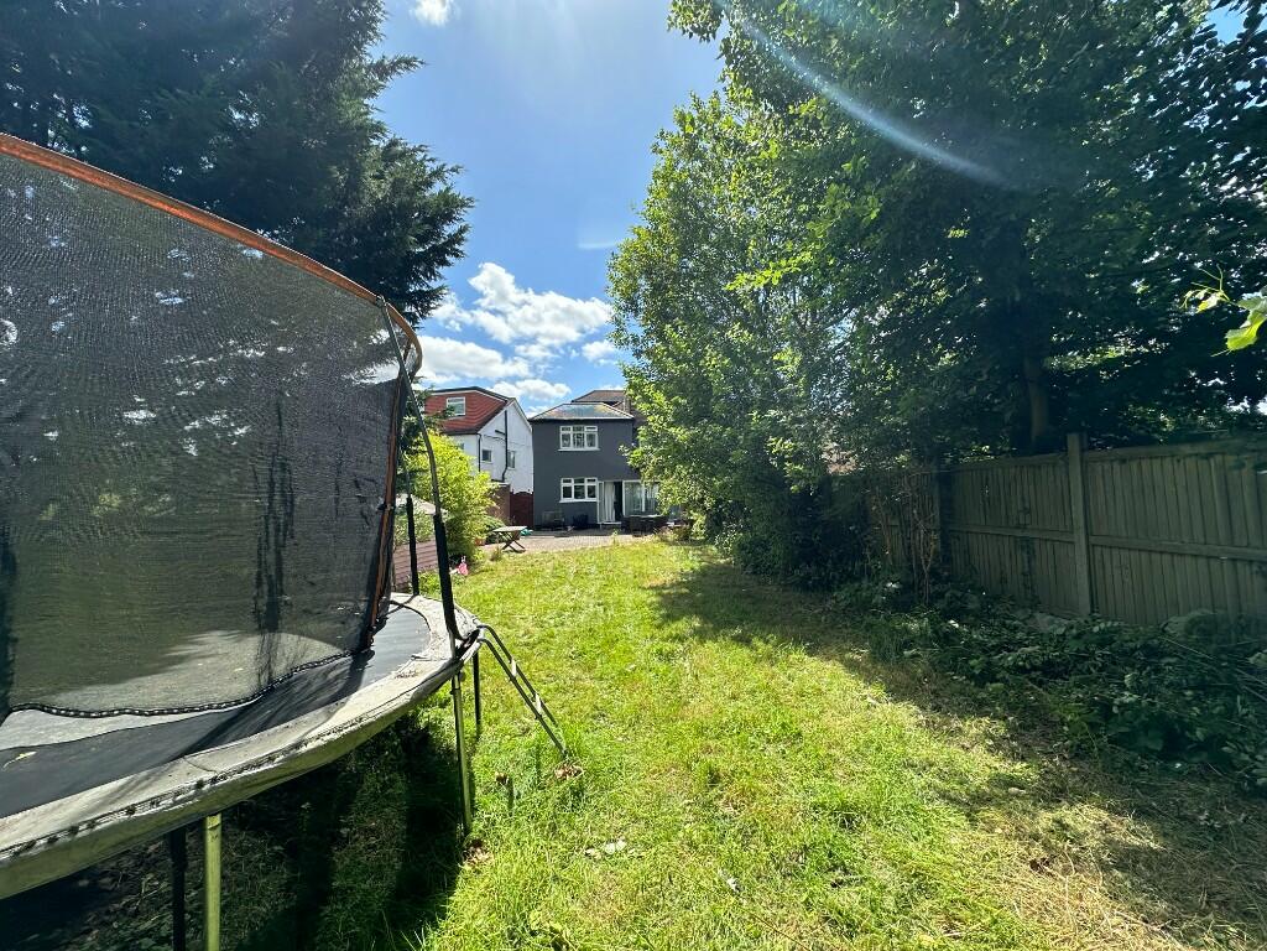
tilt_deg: +2.3
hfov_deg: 102.1
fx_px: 512
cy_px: 476
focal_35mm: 14
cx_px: 634
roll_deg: +0.8
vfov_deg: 85.7
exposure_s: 1/1043
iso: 40
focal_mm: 2.22
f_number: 2.2
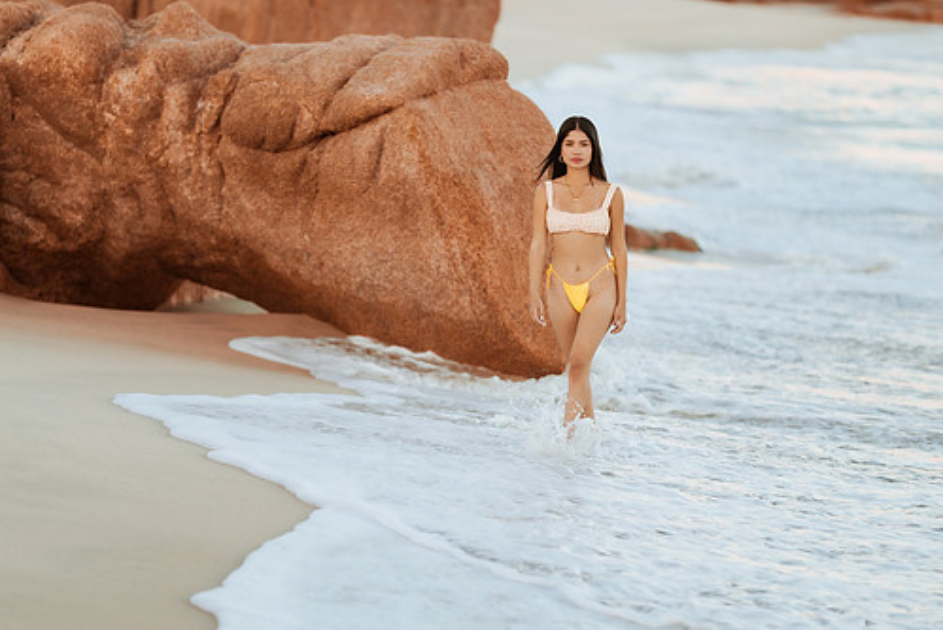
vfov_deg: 8.7
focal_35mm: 157
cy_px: 304
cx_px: 471
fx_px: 4113
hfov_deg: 13.1
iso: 100
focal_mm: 135
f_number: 1.8
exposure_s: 1/800
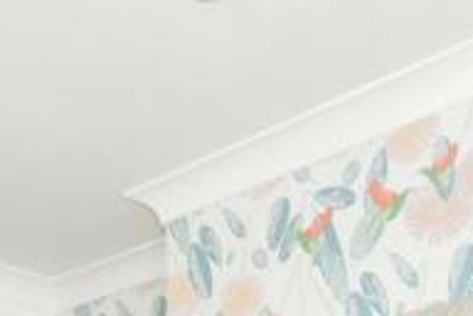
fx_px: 1051
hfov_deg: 25.3
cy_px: 683
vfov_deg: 13.8
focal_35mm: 80
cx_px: 212
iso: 500
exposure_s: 1/60
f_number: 6.3
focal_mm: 10
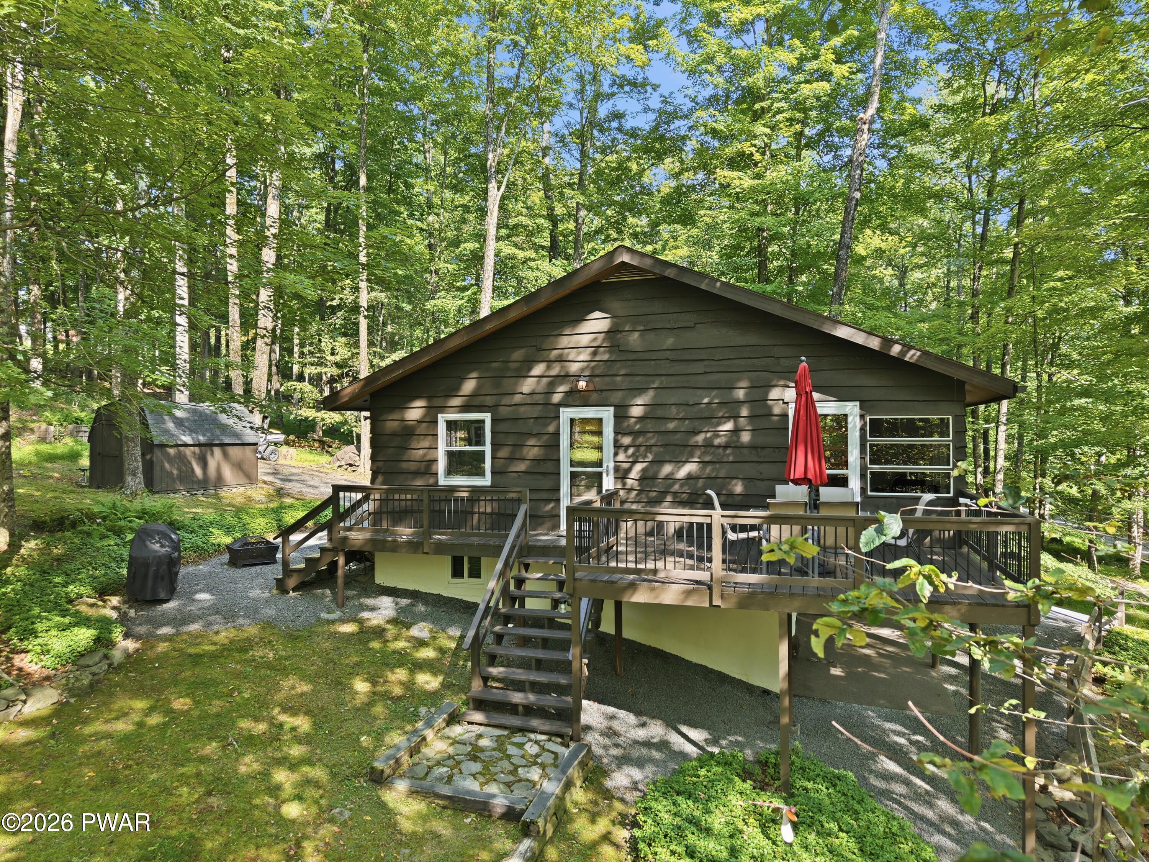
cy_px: 431
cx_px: 574
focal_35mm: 24
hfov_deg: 71.6
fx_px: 797
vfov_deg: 56.8
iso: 400
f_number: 1.8
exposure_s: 1/320
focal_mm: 8.7
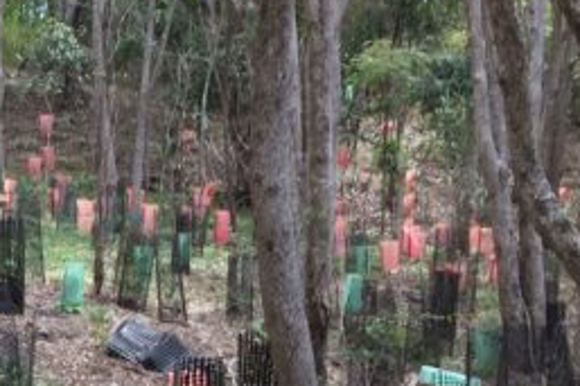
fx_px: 1513
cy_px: 393
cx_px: -241
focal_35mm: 94
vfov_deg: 14.3
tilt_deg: -9.8
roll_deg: +4.3
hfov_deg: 19.4
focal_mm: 4.15
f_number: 2.2
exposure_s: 1/309
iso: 32
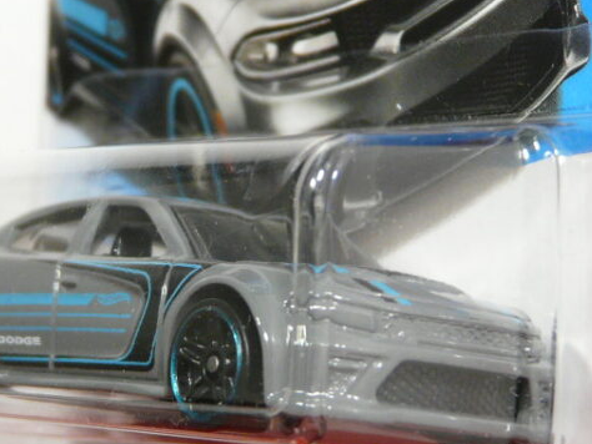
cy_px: 264
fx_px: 2447
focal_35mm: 143
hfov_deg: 13.8
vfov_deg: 10.4
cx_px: 232
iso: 200
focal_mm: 11.7
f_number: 3.2
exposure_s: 1/50
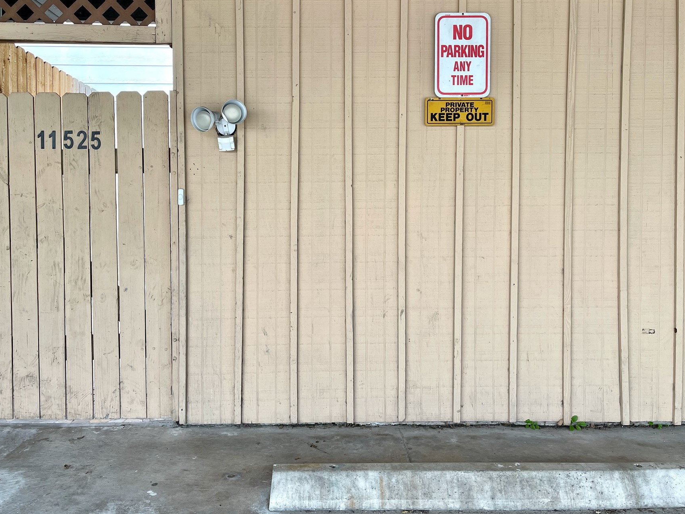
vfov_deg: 46.7
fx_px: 594
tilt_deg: -1.7
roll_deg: +0.1
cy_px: 222
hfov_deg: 59.9
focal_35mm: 30
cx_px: 317
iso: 32
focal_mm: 5.1
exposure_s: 1/152
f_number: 1.6
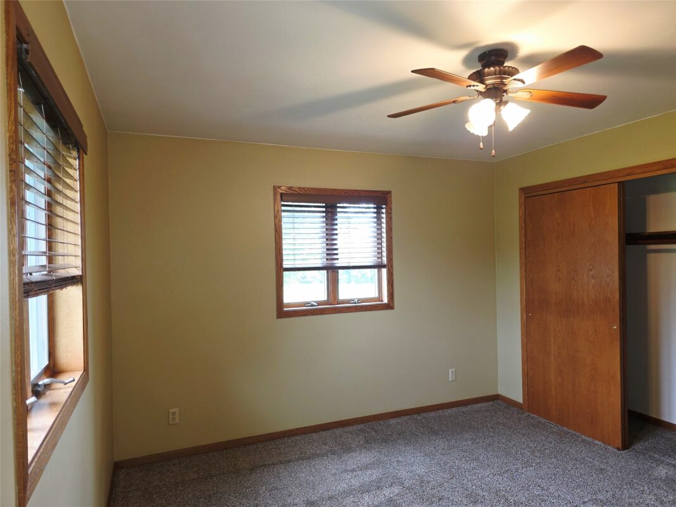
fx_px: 449
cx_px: 338
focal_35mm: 23
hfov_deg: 73.9
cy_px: 254
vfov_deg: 58.9
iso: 100
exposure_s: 1/30
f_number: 1.7
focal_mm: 6.3
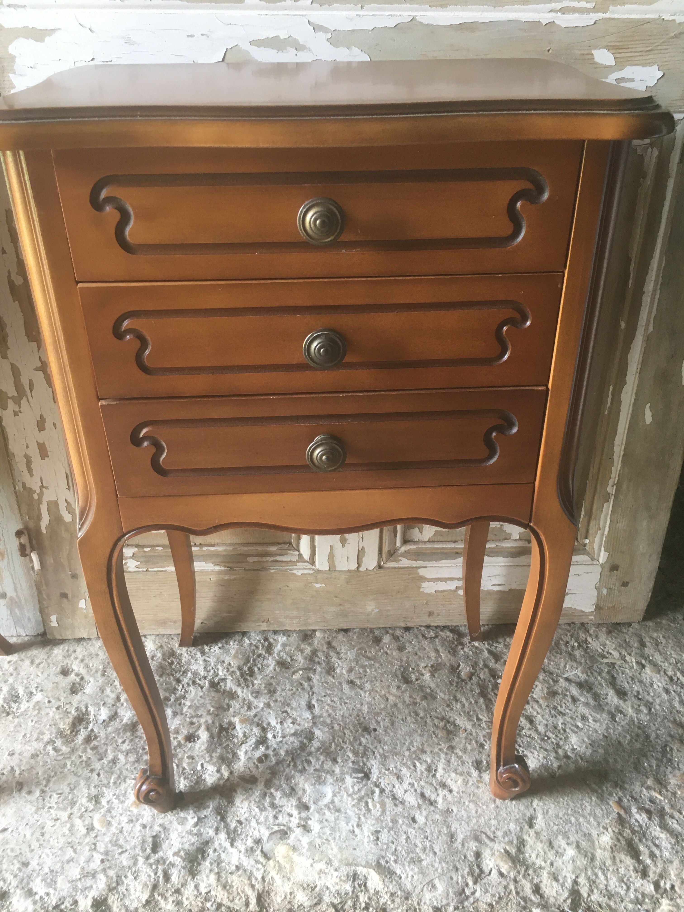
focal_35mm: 29
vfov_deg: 61.7
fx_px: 764
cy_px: 456
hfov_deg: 48.2
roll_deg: +0.8
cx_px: 342
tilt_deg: -30.7
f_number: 2.2
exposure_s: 1/33
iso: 125
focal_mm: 4.15
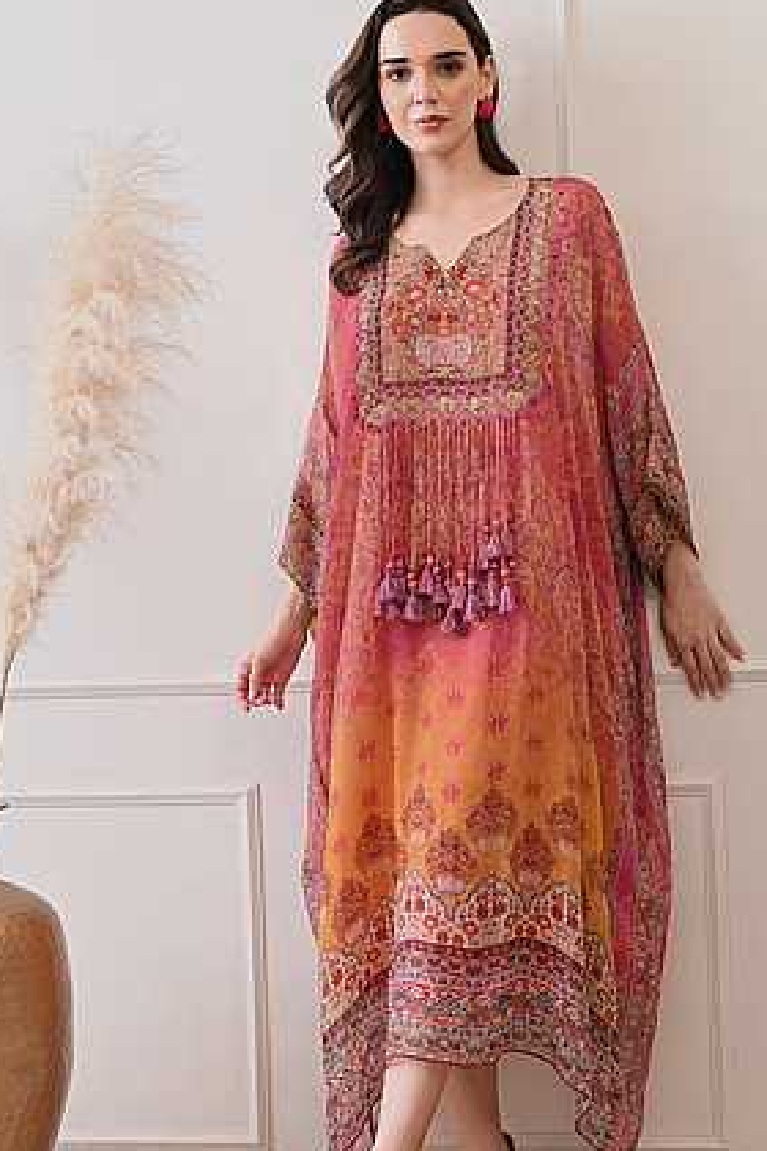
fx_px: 1917
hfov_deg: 22.6
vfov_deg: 33.4
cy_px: 648
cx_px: 463
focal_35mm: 60
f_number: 8
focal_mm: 48
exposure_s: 1/160
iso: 320
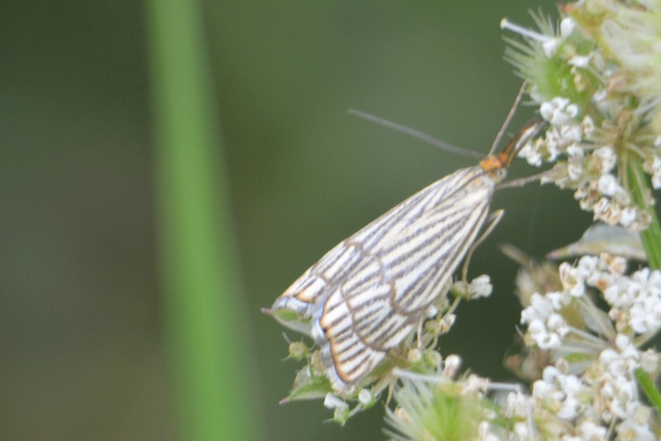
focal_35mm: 297
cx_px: 382
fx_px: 5454
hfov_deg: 6.9
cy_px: 206
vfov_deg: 4.6
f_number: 7.1
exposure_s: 1/125
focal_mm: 170
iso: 400
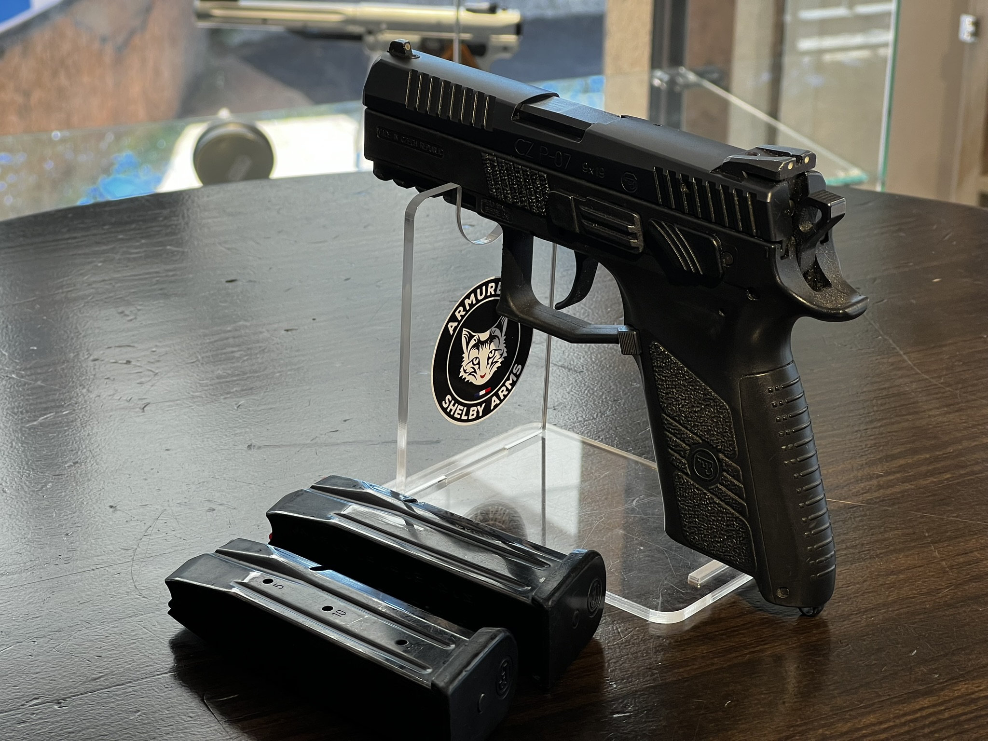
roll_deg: +0.0
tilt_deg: -22.5
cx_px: 494
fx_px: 2198
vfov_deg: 19.1
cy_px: 370
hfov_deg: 25.3
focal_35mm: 77
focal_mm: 9
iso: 80
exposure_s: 1/100
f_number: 2.8
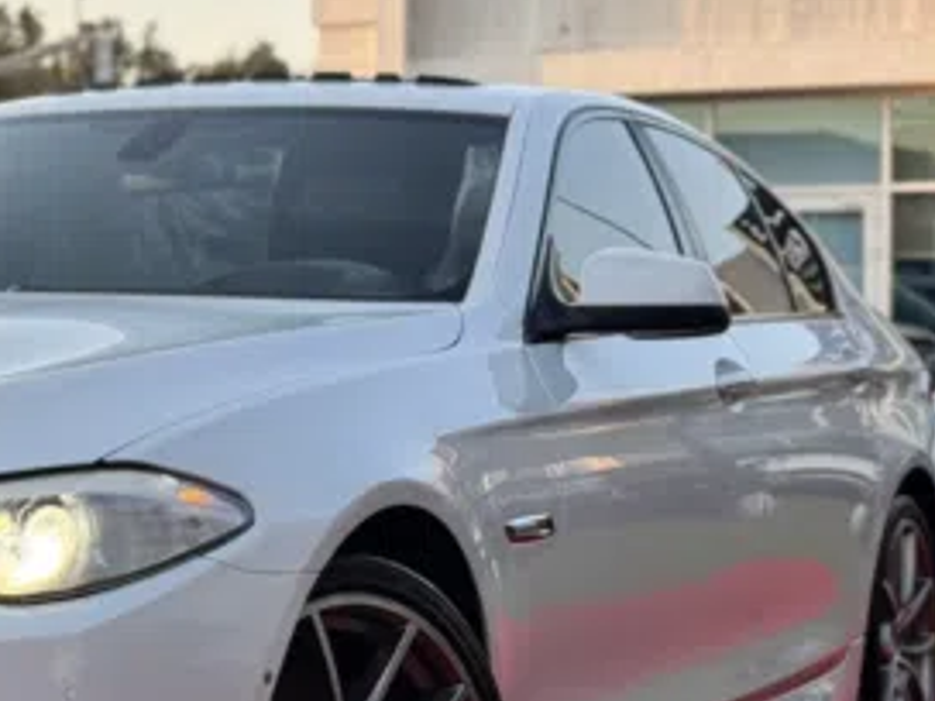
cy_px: 289
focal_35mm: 113
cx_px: -7
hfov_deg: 17.0
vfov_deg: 13.1
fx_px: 3052
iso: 64
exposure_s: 1/593
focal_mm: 6.76
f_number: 1.78
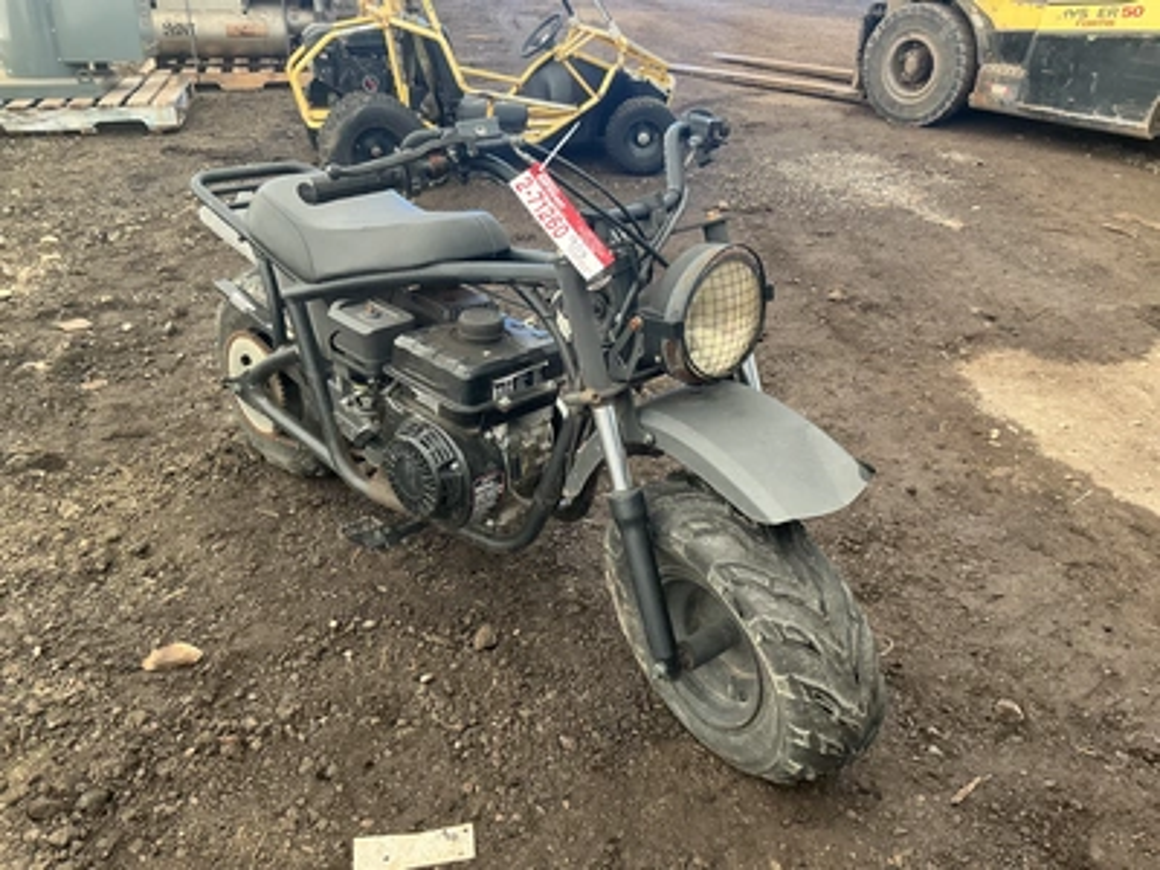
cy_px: 435
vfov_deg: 49.7
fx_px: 938
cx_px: 580
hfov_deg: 63.4
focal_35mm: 28
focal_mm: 3
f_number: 1.8
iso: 64
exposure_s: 1/106
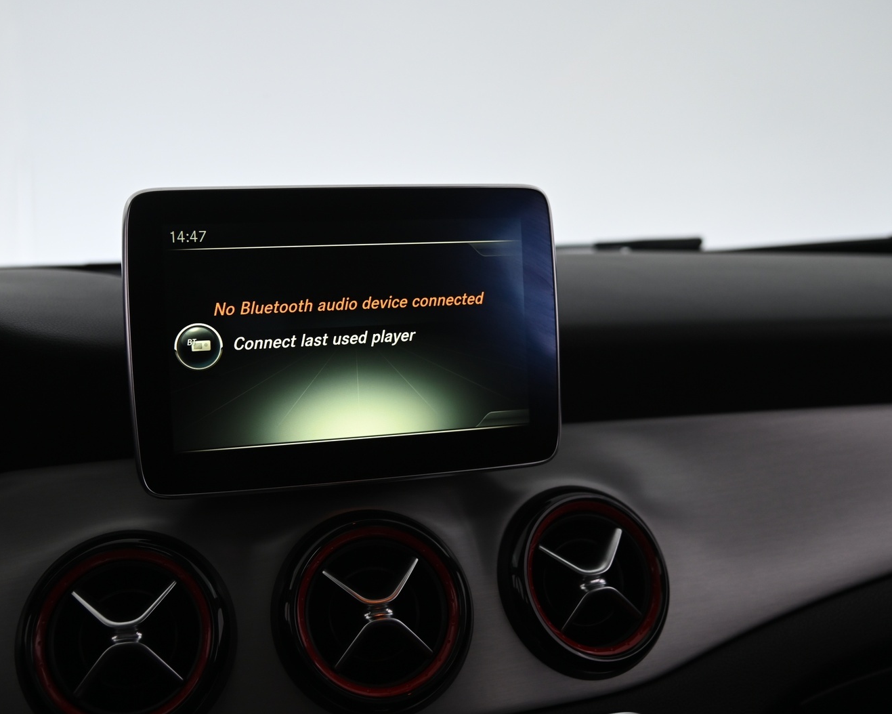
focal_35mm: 37
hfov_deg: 48.9
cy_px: 354
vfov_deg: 40.1
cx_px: 381
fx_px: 977
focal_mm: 32
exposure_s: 1/40
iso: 1000
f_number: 4
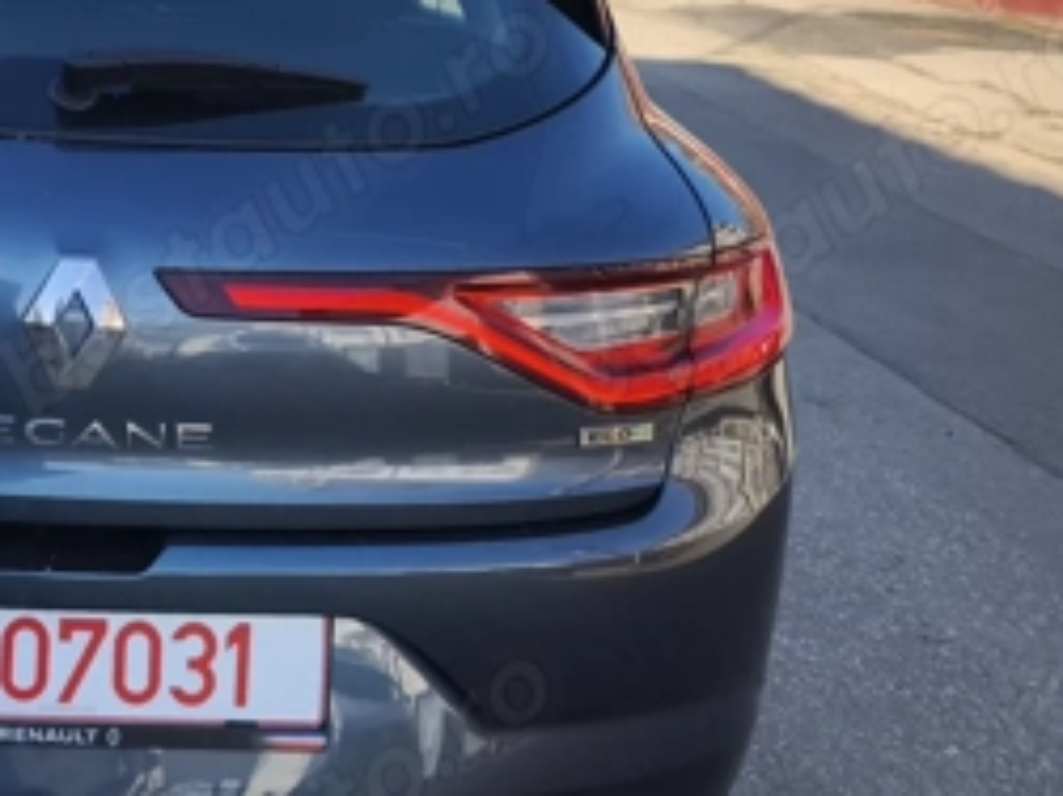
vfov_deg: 26.4
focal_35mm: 55
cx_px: 51
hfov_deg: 32.7
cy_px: 263
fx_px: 1688
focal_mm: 6.57
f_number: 1.6
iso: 50
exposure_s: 1/1277
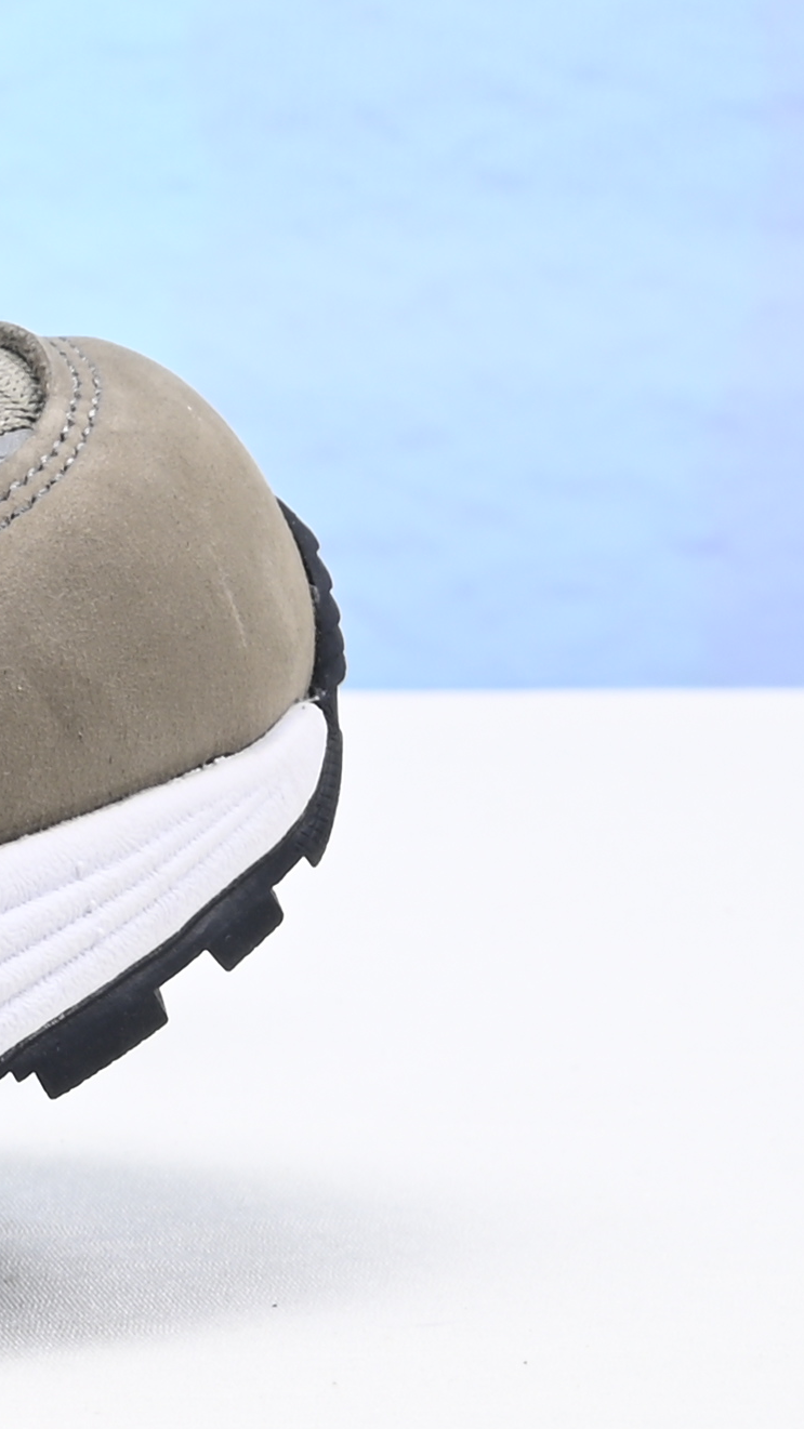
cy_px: -656
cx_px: -1691
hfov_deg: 5.4
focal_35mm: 210
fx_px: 7960
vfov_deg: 10.0
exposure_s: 1/2
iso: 100
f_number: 16
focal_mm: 44
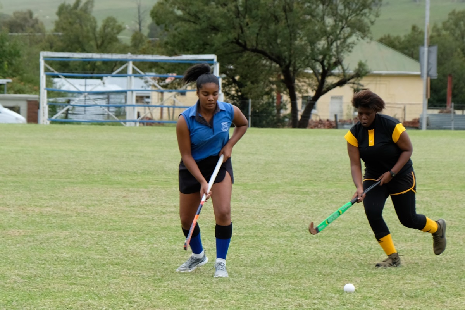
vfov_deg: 16.5
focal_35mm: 83
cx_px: 232
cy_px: 155
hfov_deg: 24.5
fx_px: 1072
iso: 200
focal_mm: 55
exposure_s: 1/350
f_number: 4.5
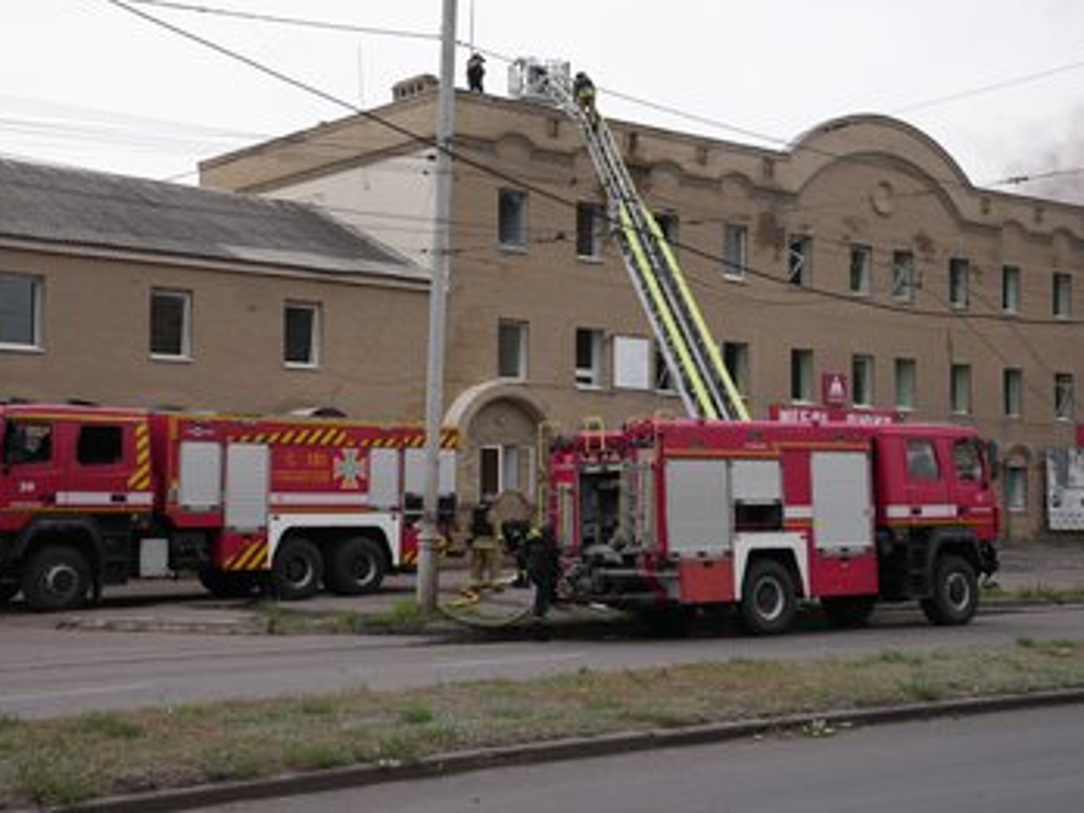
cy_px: 406
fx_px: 1660
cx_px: 505
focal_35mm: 53
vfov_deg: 27.5
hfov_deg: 36.2
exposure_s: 1/200
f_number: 6.3
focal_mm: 48
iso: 80
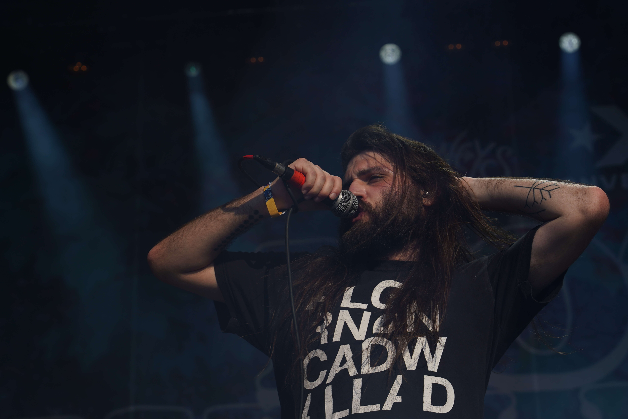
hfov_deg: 16.6
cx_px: 349
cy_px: 236
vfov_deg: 11.1
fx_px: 2146
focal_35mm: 123
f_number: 8
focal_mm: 105
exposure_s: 1/800
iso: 100
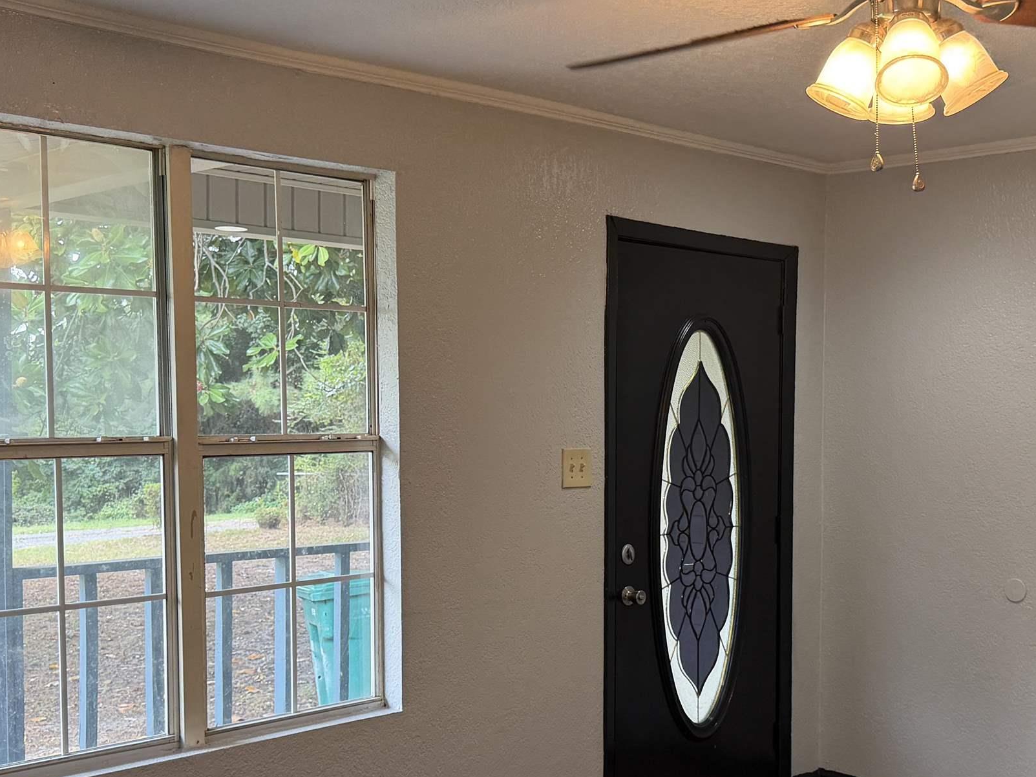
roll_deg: -0.1
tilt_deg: -2.1
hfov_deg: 41.0
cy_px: 485
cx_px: 628
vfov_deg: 31.4
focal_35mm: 46
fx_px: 1377
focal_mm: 6.76
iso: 200
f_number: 1.78
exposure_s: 1/120
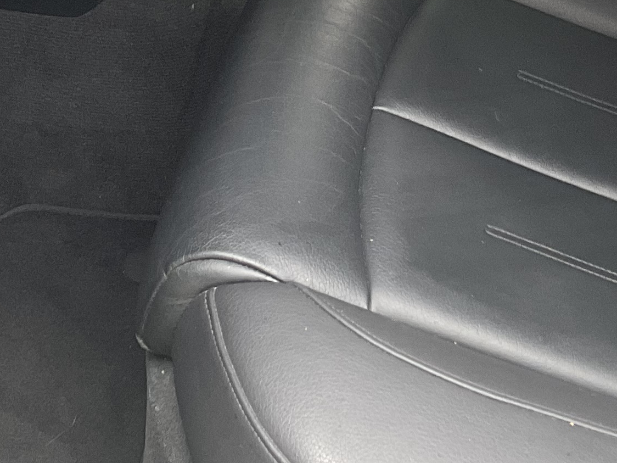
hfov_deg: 18.9
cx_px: 330
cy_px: -48
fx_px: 1854
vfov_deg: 13.9
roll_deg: +5.1
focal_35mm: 104
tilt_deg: -34.7
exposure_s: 1/120
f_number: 1.8
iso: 50
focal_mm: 3
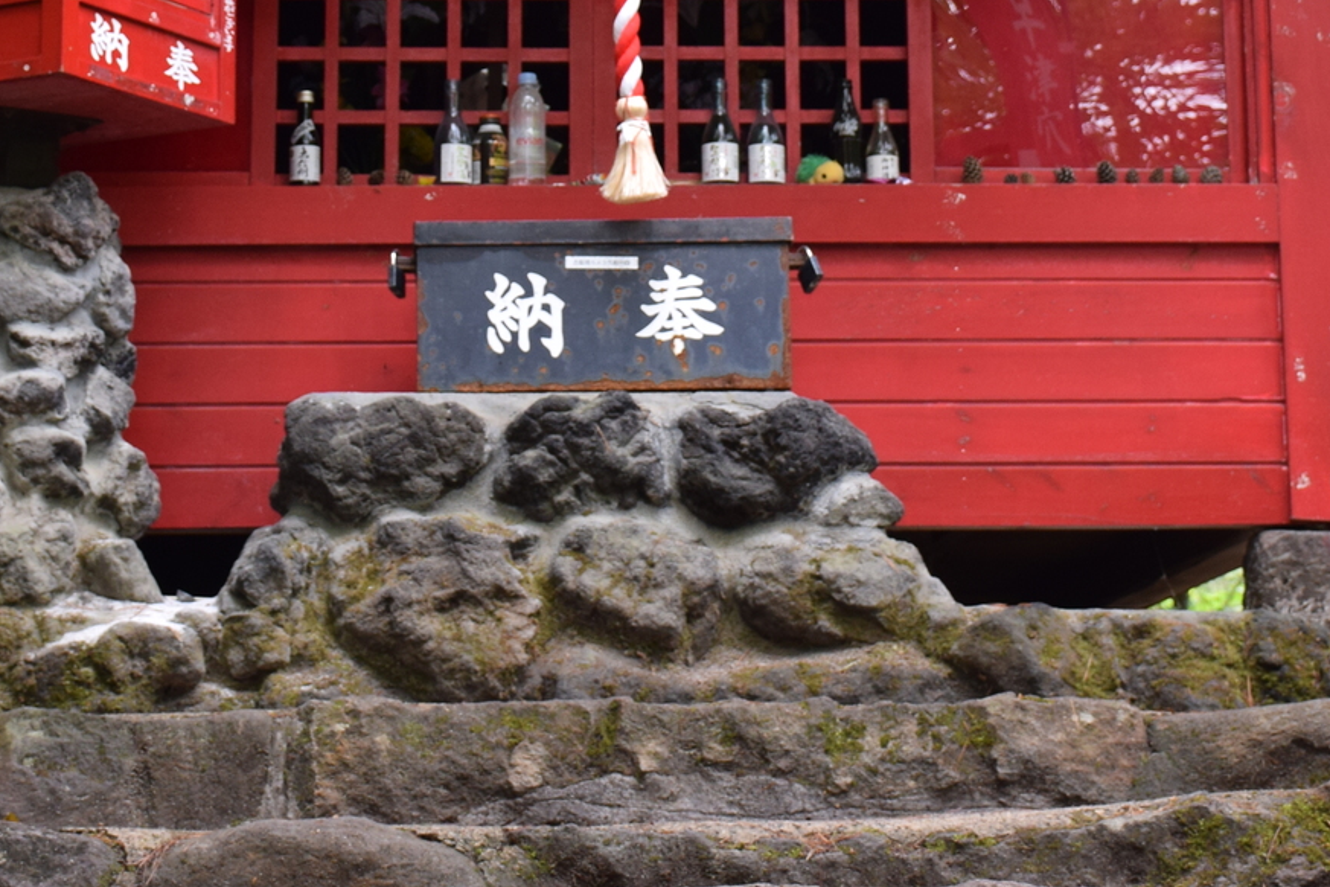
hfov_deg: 18.6
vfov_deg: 12.2
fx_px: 4064
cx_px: 594
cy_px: -112
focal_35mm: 110
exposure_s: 1/100
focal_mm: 32
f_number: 4.5
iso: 400
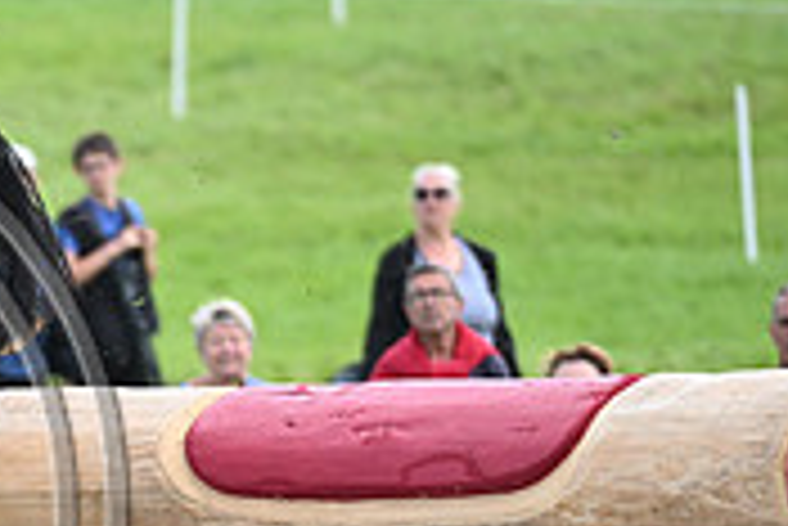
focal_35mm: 961
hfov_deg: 2.1
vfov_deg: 1.4
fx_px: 21052
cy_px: 452
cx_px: -387
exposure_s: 1/1600
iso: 900
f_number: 5
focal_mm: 290
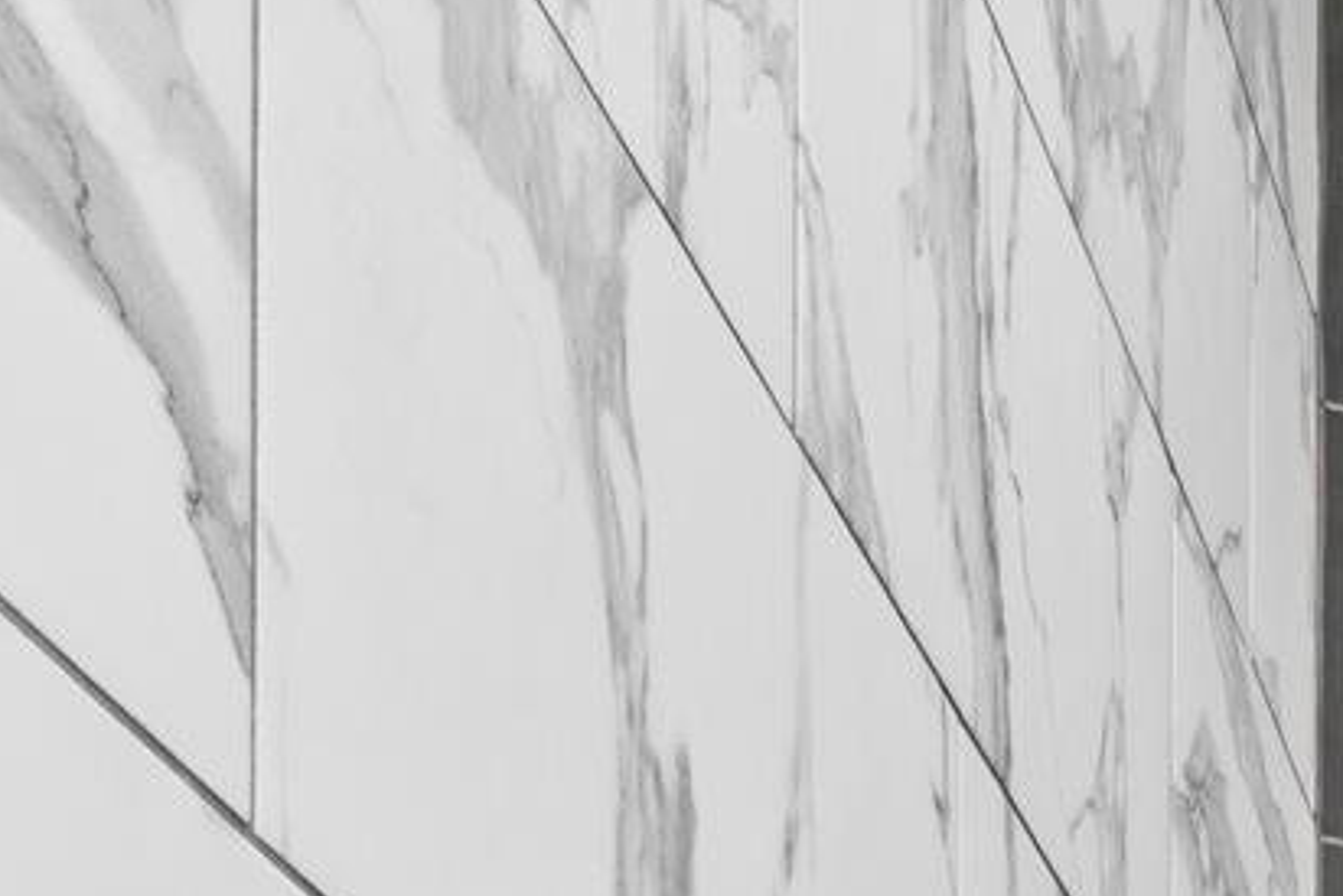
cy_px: 2429
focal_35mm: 91
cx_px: 3439
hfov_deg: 13.7
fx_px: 3396
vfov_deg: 11.3
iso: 200
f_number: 9
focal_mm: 10
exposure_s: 2
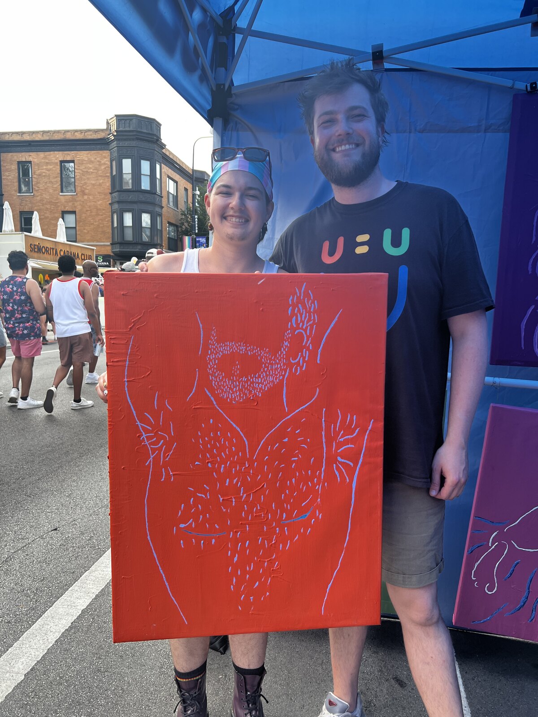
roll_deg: -1.0
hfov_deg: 53.1
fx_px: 539
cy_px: 358
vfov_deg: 67.3
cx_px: 269
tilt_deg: -6.2
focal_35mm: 26
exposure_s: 1/121
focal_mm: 5.7
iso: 40
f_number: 1.5
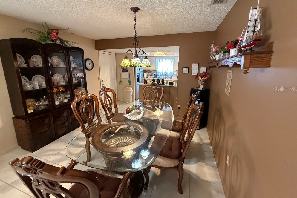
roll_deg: +0.3
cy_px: 89
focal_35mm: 15
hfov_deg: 100.4
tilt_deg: -10.4
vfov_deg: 77.1
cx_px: 148
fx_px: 124
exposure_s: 1/60
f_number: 2.2
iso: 800
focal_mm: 2.22
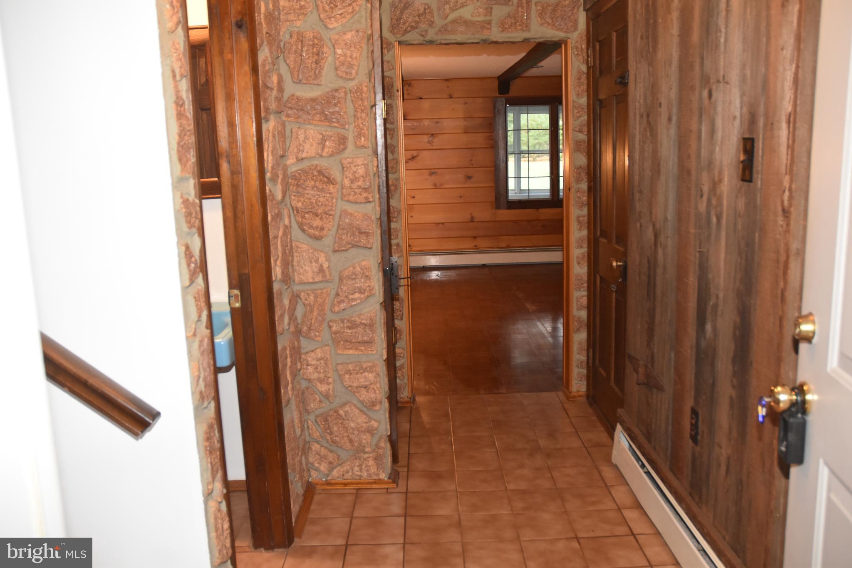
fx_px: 781
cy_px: 284
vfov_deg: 40.0
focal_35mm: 33
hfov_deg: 57.2
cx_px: 426
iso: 1600
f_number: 3.5
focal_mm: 22
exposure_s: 1/60
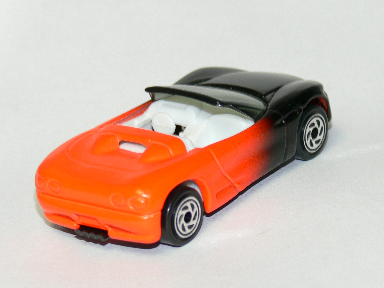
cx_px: 192
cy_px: 144
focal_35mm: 205
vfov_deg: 7.2
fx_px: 2274
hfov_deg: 9.7
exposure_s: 1/30
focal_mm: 27.3
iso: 100
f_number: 3.6
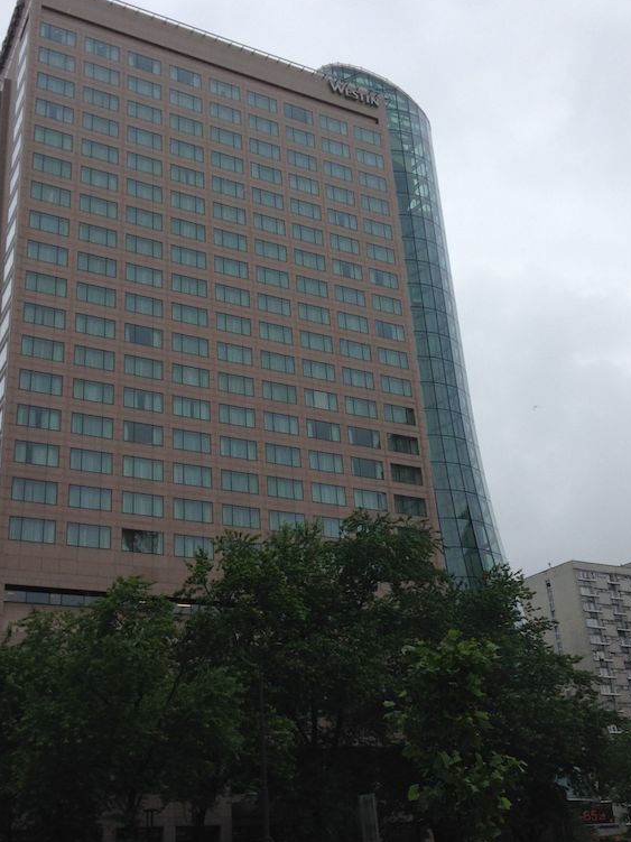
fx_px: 997
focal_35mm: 41
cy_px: 425
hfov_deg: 35.0
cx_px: 248
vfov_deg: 45.8
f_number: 2.4
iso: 50
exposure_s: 1/441
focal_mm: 4.12
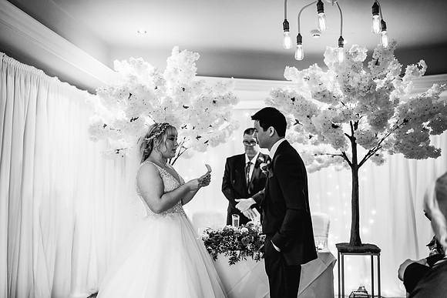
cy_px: 149
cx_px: 224
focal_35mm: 35
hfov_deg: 54.4
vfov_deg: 37.9
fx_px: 435
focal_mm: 35
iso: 1600
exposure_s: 1/250
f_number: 1.4
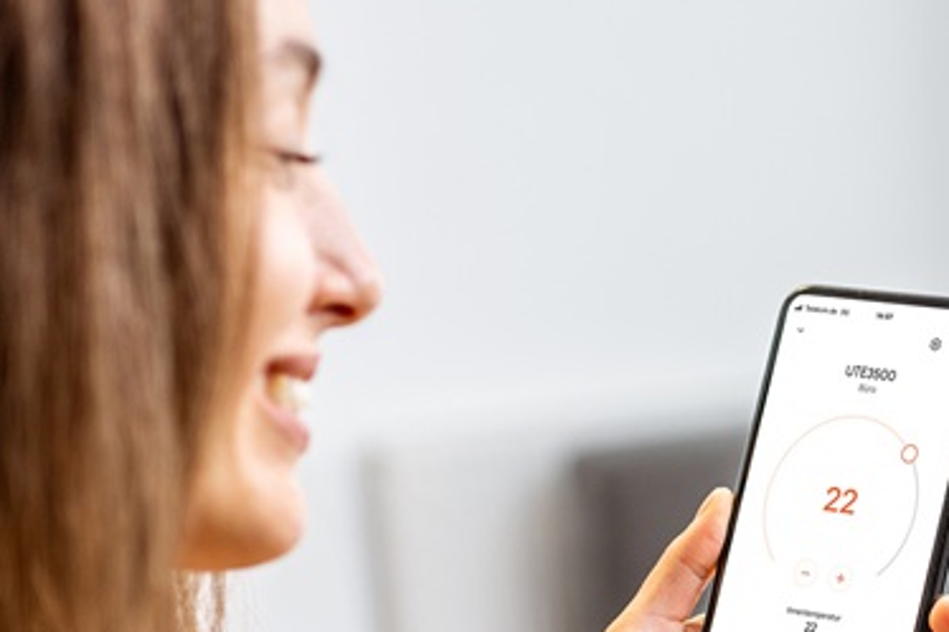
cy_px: 572
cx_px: 812
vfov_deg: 15.3
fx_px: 2319
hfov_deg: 22.7
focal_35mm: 88
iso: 250
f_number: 2.2
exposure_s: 1/160
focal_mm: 35
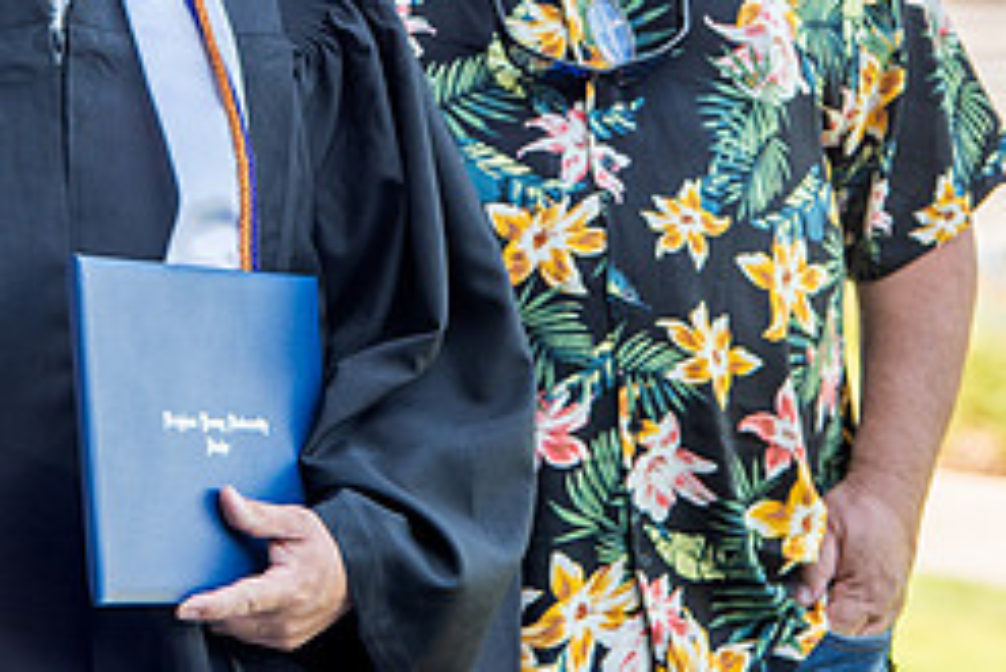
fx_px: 5396
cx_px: 216
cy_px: -117
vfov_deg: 7.1
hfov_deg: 10.6
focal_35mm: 193
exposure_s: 1/320
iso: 125
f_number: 4
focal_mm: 75
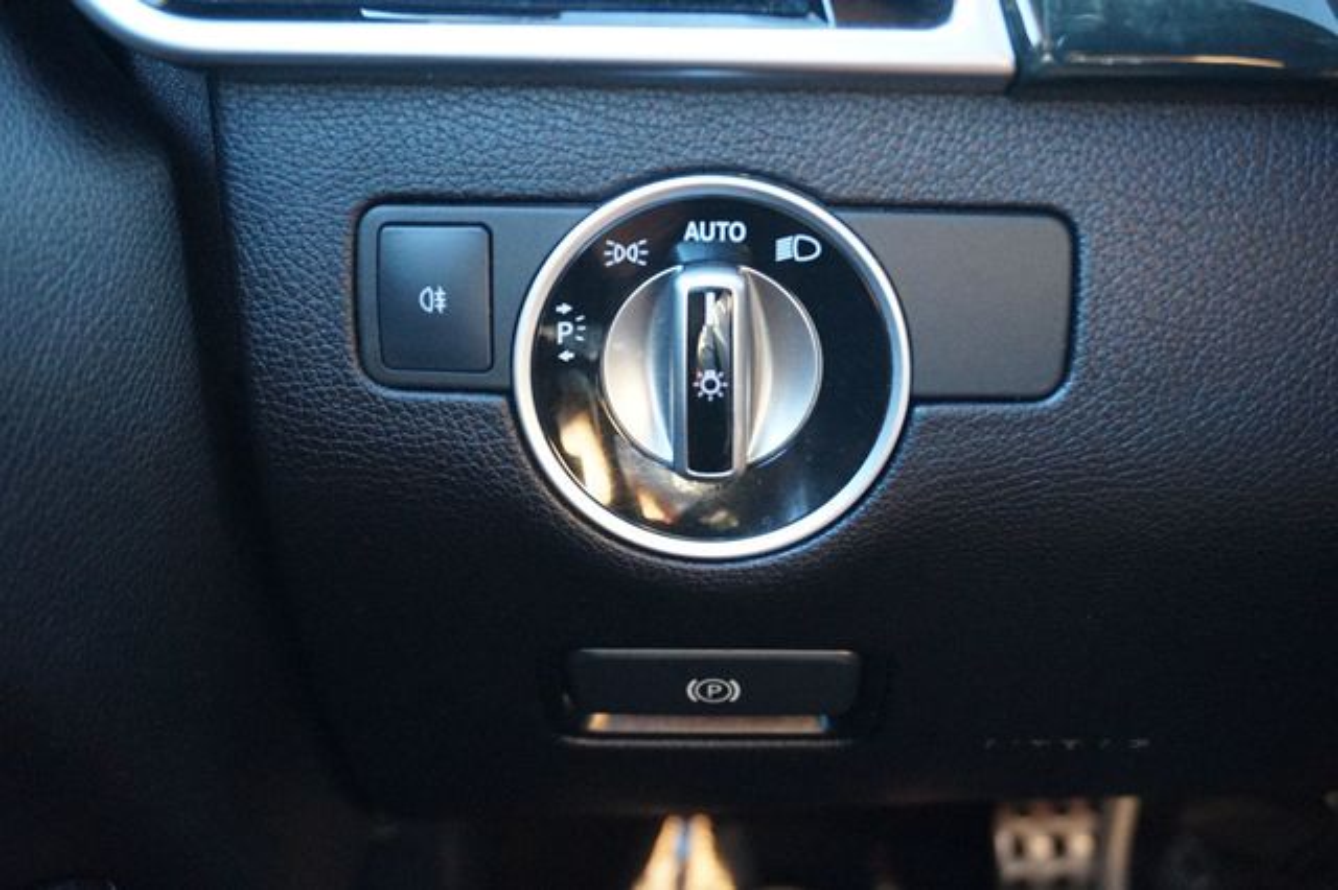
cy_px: 445
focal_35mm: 44
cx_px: 669
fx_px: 1616
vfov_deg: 30.8
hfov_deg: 45.0
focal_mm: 29
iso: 3200
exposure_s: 1/50
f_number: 4.5
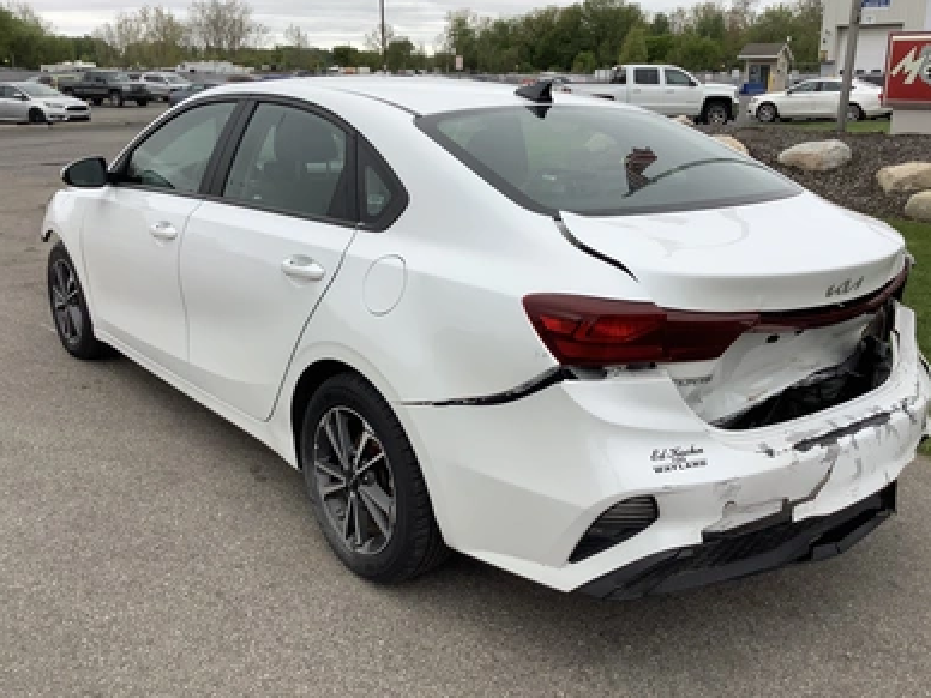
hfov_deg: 56.8
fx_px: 861
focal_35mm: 32
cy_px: 357
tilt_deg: -18.7
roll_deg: +0.0
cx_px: 475
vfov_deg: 44.2
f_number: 2.4
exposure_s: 1/345
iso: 25
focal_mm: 3.3
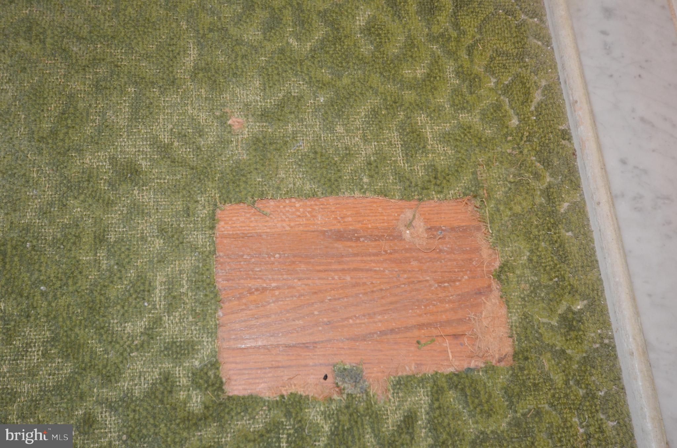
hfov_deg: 53.2
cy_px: 224
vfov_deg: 36.7
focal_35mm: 36
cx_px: 338
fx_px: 676
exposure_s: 1/60
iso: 1600
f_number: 5.6
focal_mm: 24
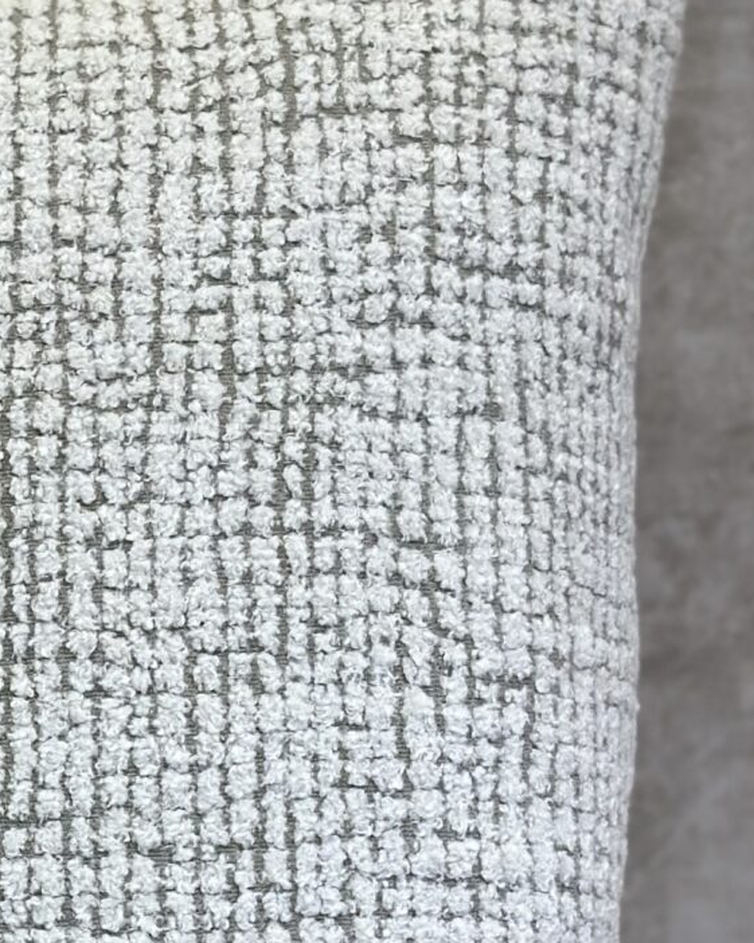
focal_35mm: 171
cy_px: 708
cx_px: -392
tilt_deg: -15.0
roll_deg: +1.0
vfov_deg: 11.3
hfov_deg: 8.8
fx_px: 4769
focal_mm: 6.86
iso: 80
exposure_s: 1/235
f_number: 1.78
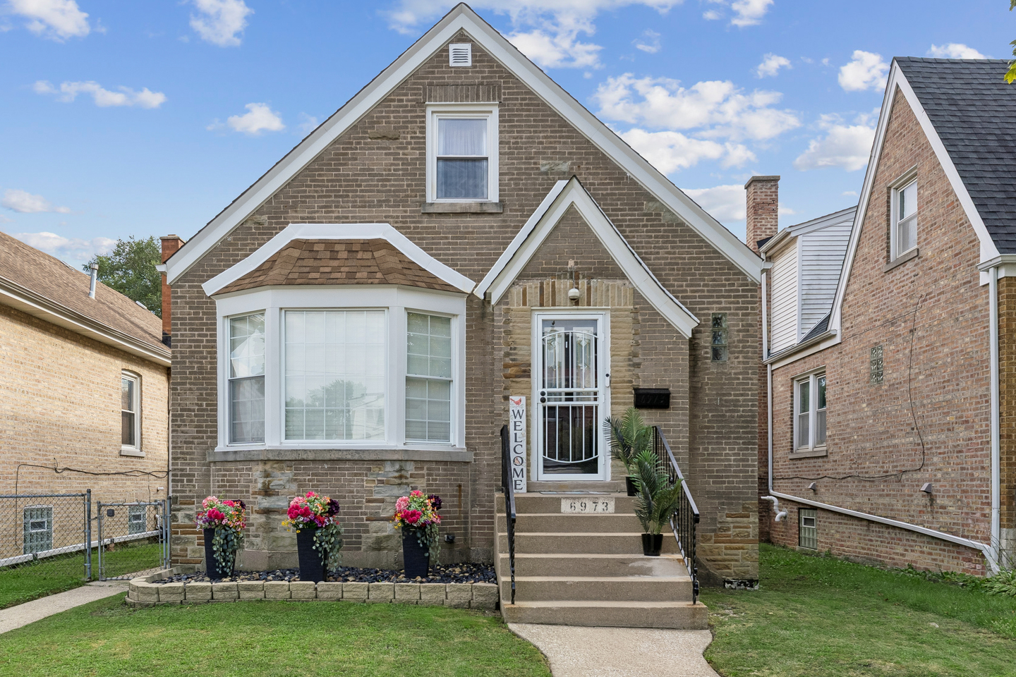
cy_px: 379
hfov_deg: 67.3
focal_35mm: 27
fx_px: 762
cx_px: 462
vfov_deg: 47.8
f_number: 8
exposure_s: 1/800
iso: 400
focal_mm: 24
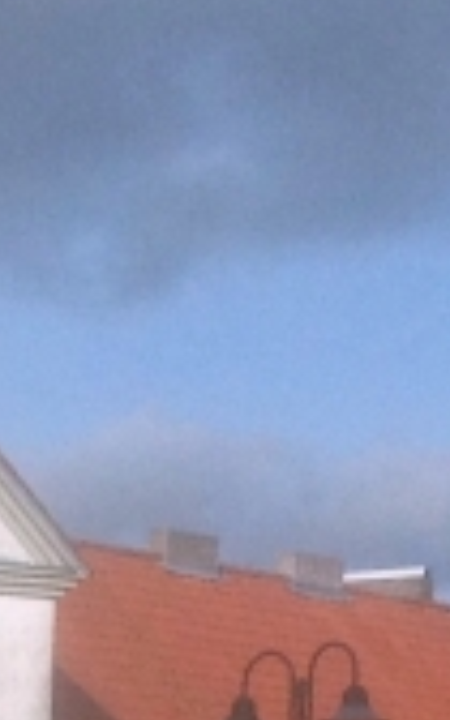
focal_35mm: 226
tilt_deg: +0.0
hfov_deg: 5.7
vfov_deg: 9.1
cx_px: -377
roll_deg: -2.2
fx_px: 4435
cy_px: 1005
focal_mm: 4.28
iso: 50
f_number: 2.4
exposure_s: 1/2016
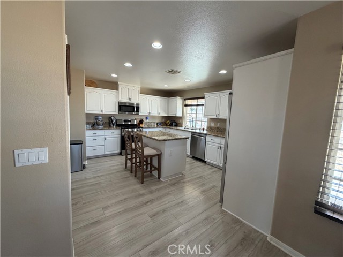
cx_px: 172
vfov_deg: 85.7
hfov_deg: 102.1
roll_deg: -2.6
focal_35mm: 14
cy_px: 128
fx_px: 139
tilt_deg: -5.8
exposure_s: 1/120
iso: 200
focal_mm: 2.22
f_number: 2.2
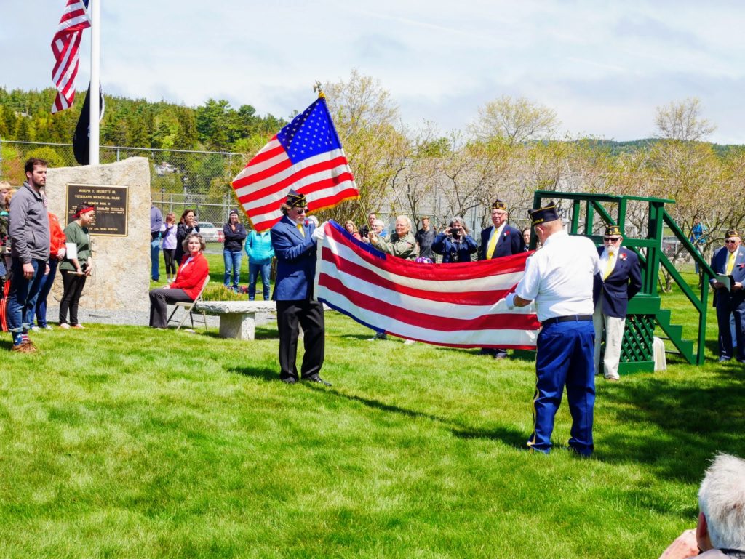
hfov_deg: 30.3
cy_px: 280
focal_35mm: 64
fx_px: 1378
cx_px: 372
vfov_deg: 22.9
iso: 200
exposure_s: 1/320
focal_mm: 32
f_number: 8
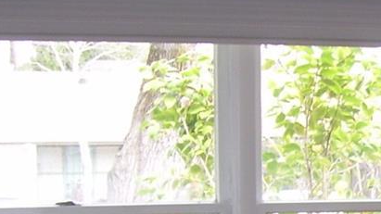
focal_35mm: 151
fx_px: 1525
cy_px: 291
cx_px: 603
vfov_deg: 7.9
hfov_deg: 13.3
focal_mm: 6.3
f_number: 2.8
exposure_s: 1/65.4
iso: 50
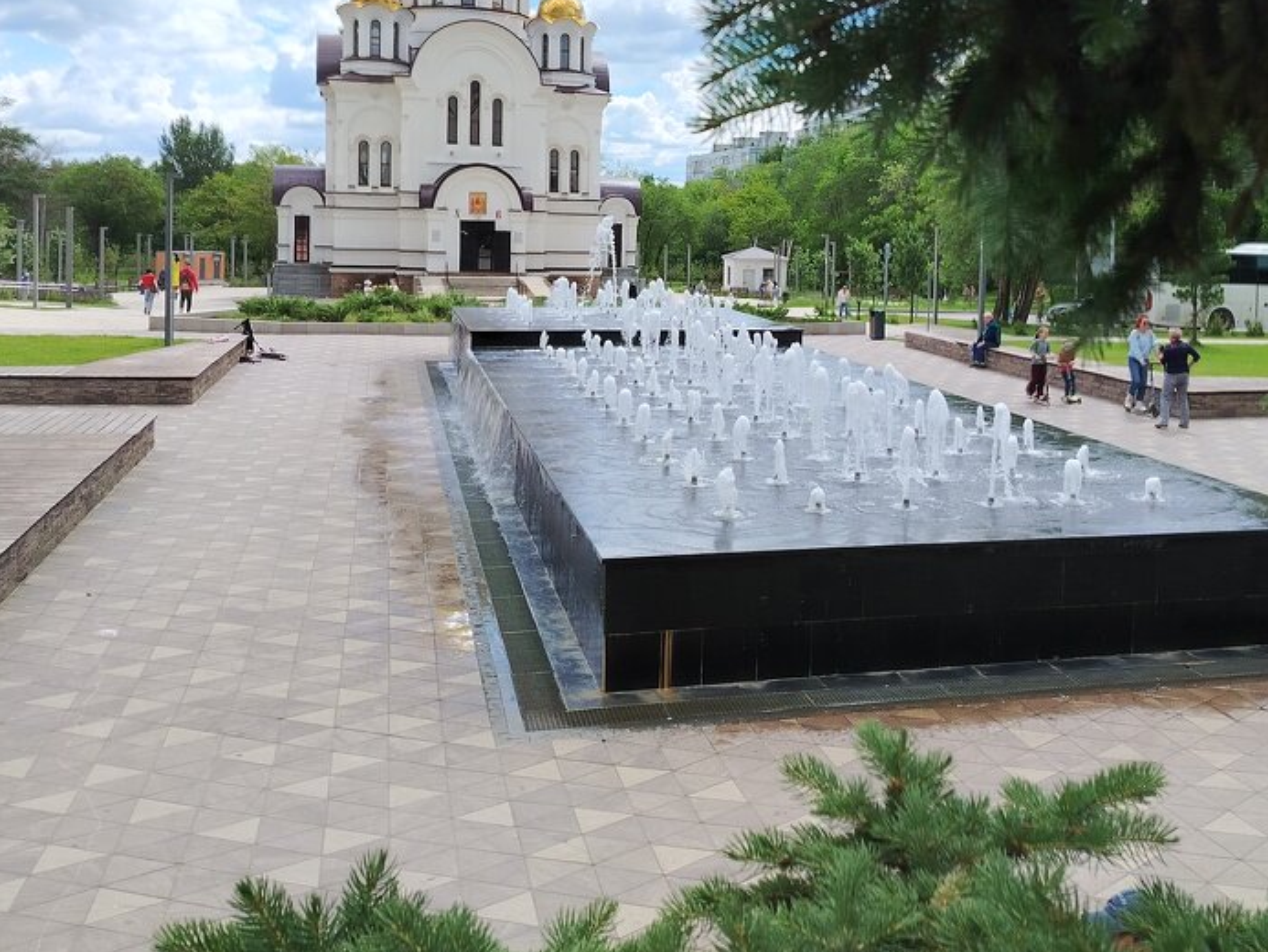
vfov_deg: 38.0
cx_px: 783
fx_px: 1356
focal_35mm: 37
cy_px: 279
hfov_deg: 49.7
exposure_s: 1/1225
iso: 100
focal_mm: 5.25
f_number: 1.75
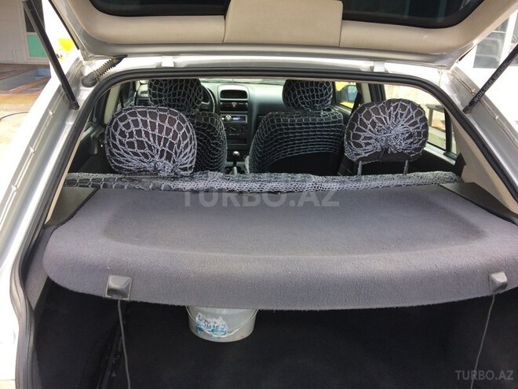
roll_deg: -1.4
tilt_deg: -20.3
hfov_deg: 61.7
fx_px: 434
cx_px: 259
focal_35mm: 29
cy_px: 194
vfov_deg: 48.2
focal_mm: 4.15
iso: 32
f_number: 2.2
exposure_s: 1/50
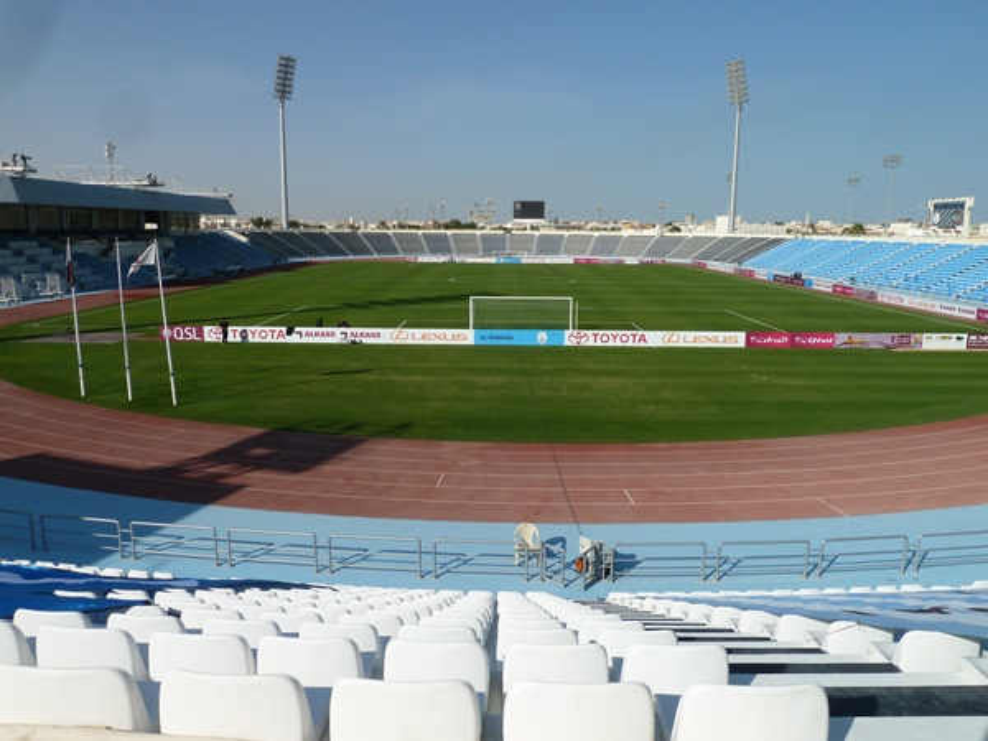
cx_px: 494
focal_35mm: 25
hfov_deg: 69.4
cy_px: 370
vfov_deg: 54.9
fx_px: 714
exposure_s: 1/500
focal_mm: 4.1
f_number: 5.6
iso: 80
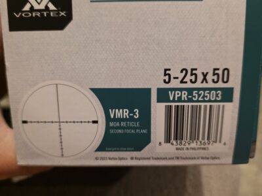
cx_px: 131
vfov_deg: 58.9
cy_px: 98
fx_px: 174
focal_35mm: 23
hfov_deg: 73.9
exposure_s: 1/52
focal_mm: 6.3
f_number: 1.7
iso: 800
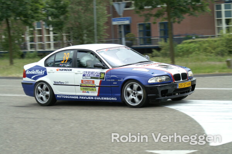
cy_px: 77
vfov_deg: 12.2
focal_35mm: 112
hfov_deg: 18.2
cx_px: 116
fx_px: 724
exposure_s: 1/200
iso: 100
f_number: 8
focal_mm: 75
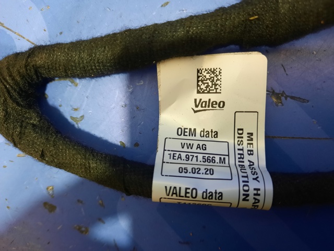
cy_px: 126
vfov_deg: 54.9
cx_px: 167
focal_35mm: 25
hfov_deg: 69.4
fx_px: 241
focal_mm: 4.6
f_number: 2
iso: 400
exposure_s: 1/25
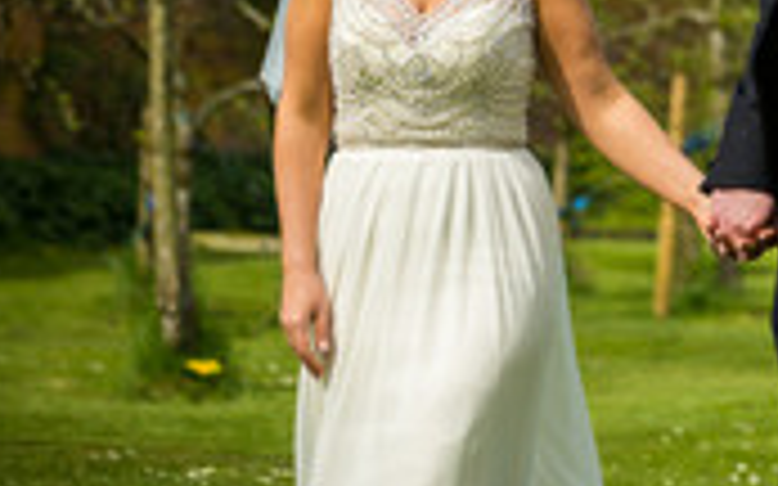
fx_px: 3497
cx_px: 756
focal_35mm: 165
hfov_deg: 12.6
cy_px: 83
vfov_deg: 7.9
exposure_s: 1/1600
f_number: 2.8
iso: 100
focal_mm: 70
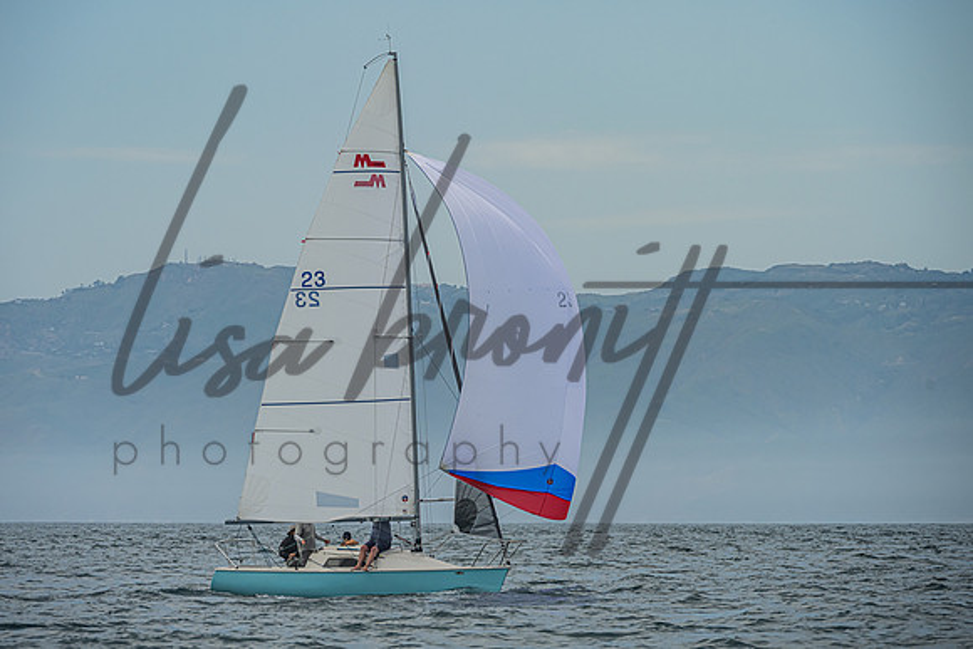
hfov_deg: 8.7
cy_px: 295
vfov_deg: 5.8
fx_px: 6432
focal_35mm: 238
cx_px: 430
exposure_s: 1/2000
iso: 320
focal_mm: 210
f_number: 8
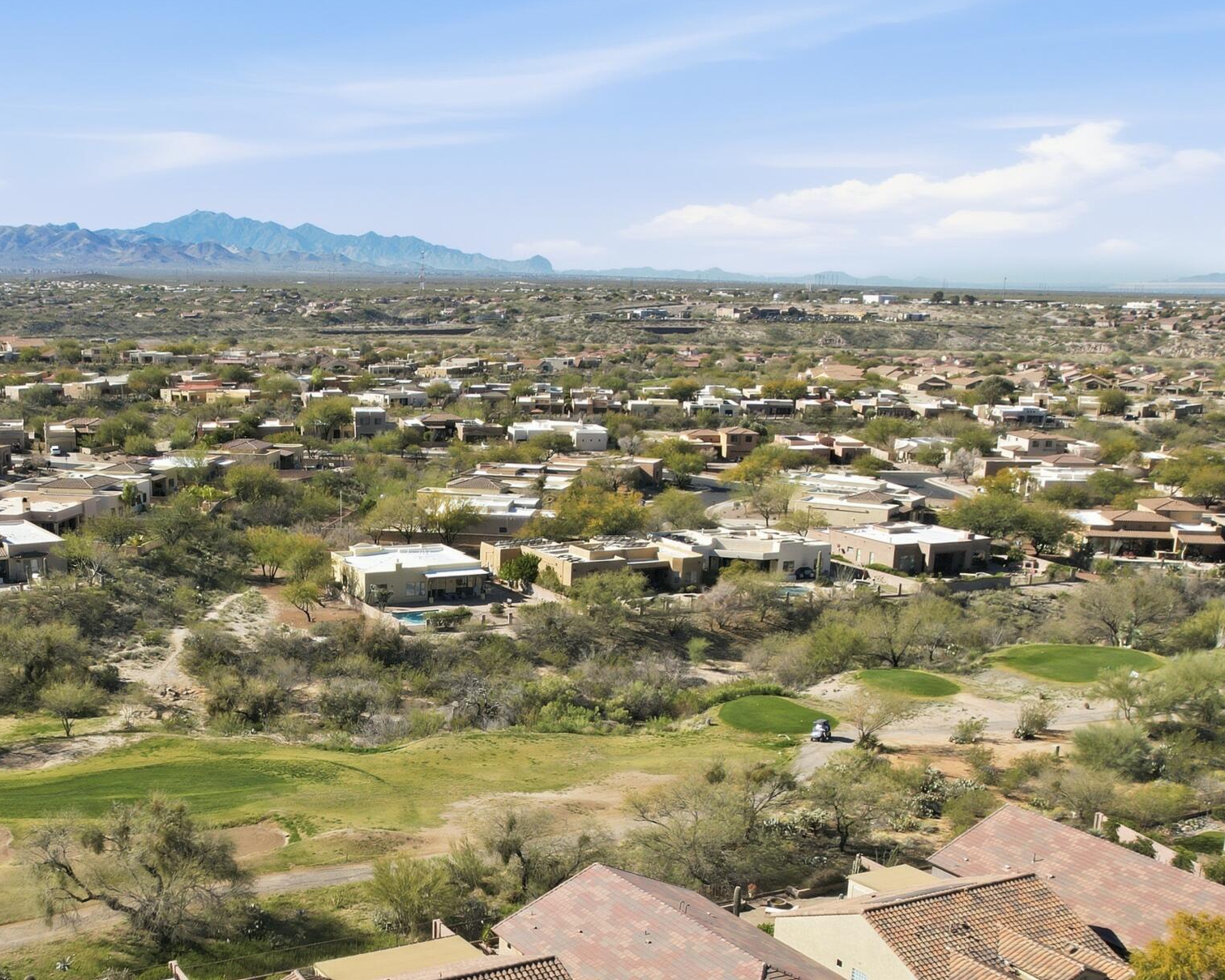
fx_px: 1487
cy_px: 740
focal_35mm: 41
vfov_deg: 35.6
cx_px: 370
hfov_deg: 43.9
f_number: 2.8
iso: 100
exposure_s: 1/1500
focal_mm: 8.4
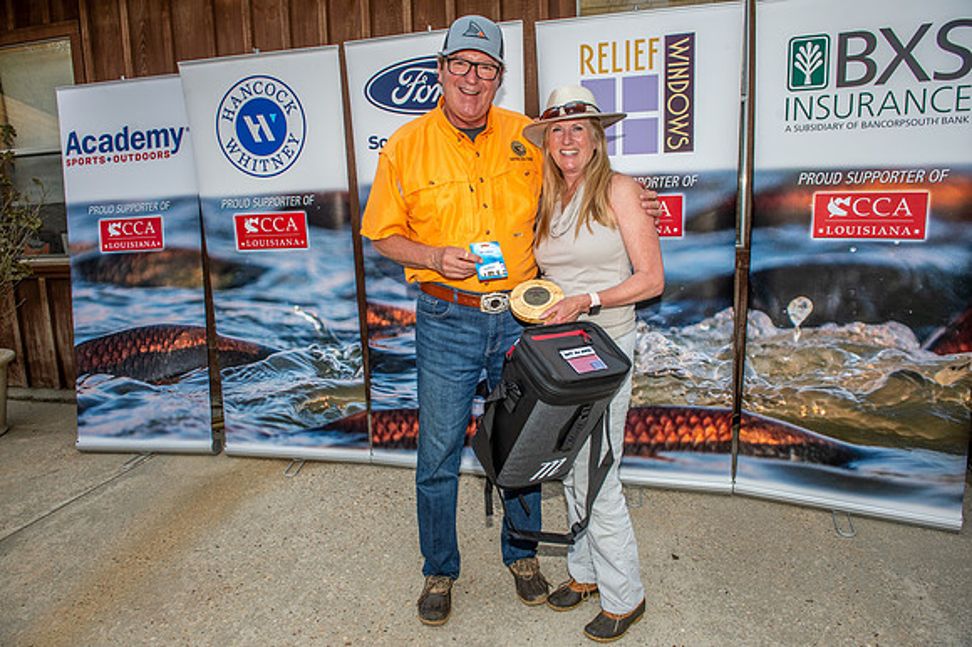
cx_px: 486
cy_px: 324
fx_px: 648
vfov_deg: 53.1
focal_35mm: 24
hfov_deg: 73.8
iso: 160
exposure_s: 1/200
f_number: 6.3
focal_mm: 24
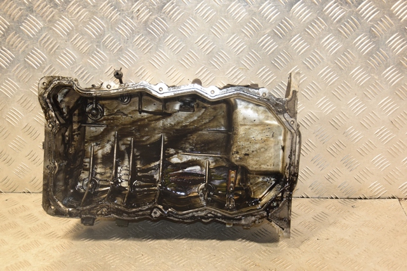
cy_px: 136
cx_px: 204
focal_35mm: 52
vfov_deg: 25.7
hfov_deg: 37.9
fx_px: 593
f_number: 5
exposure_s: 1/125
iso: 800
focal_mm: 35
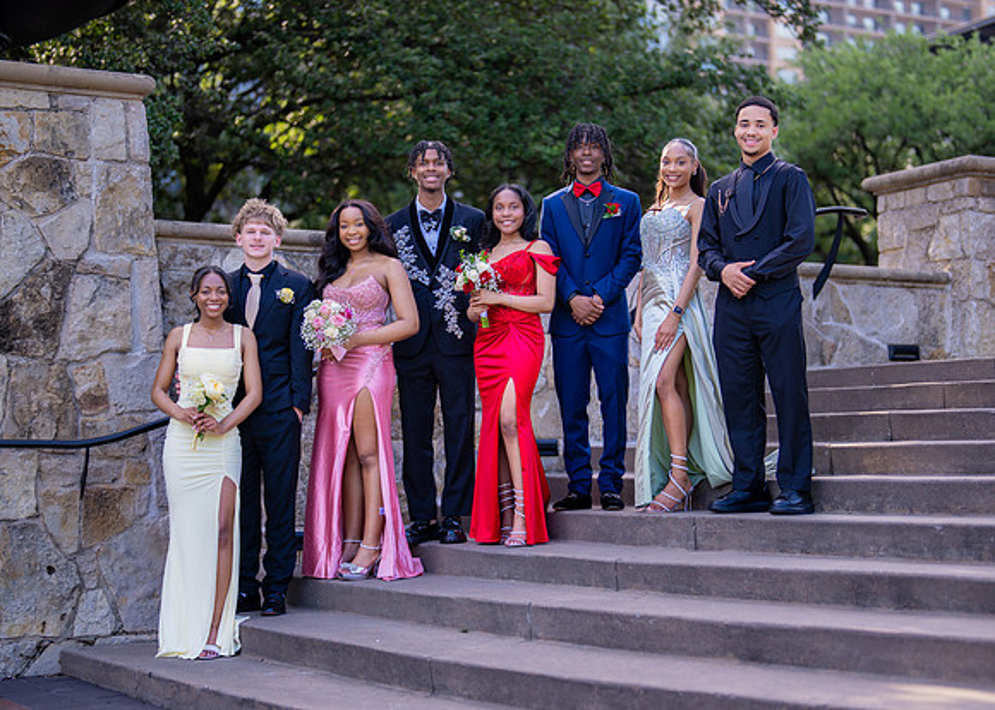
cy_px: 373
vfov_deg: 24.3
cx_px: 504
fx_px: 1653
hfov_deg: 33.5
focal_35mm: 58
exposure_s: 1/1600
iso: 200
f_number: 1.2
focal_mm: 50
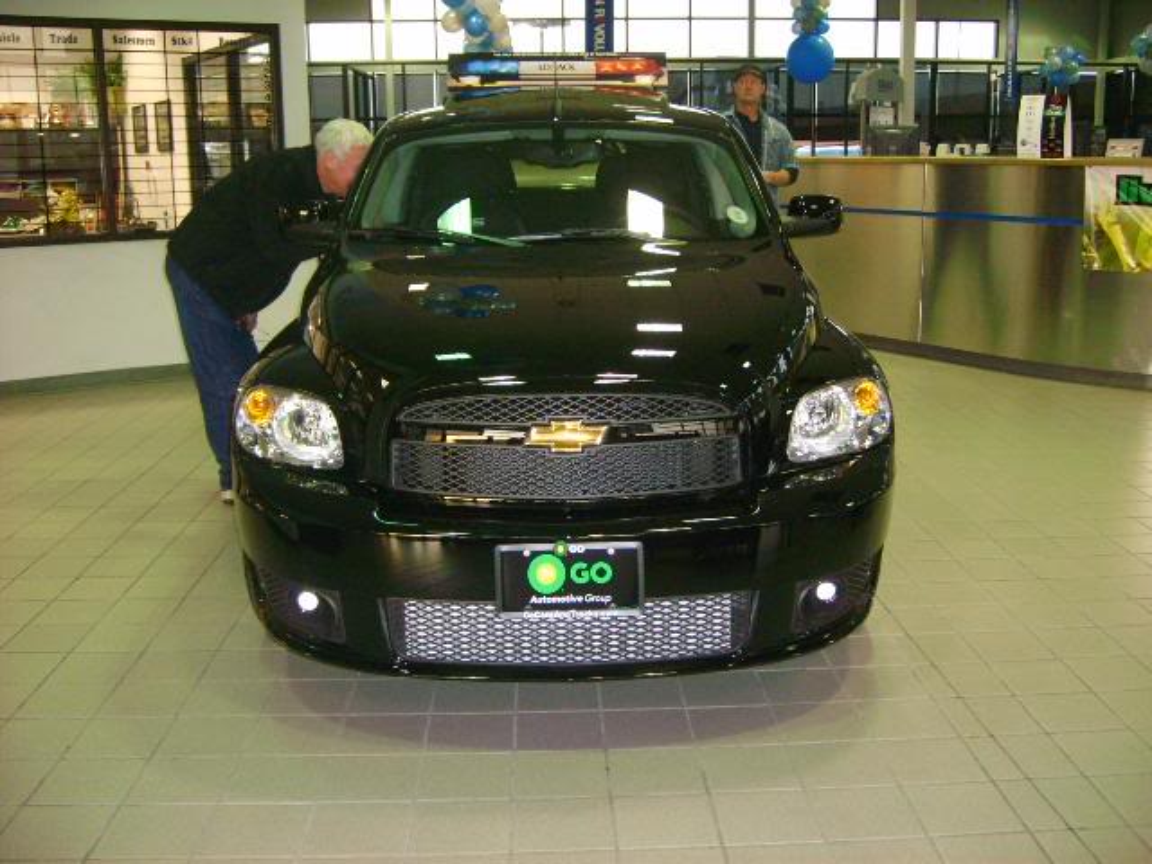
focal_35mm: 35
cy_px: 432
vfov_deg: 40.7
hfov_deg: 52.6
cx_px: 576
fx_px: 1165
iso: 266
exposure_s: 1/30
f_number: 2.8
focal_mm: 5.8
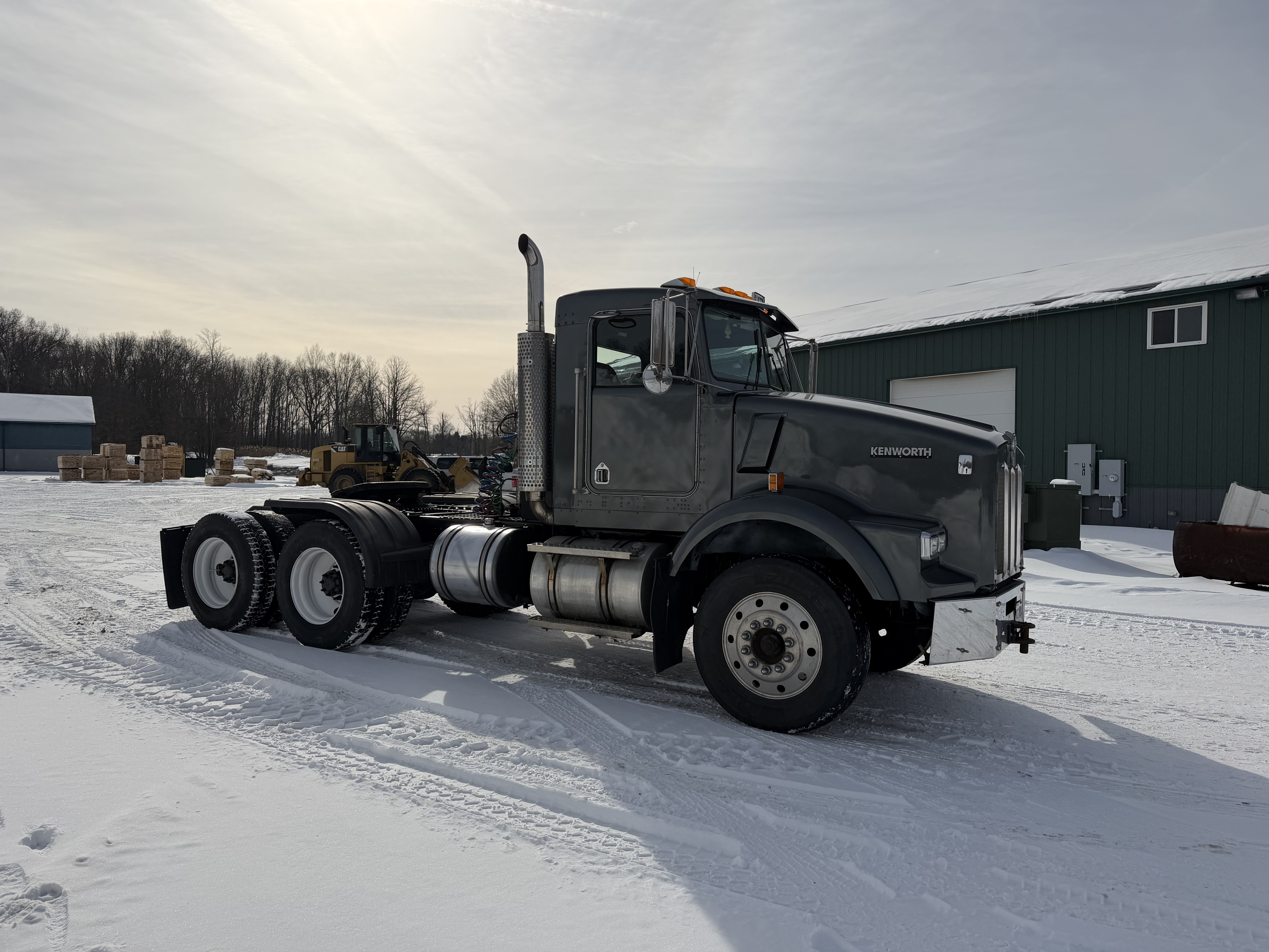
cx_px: 634
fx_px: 880
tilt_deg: +0.4
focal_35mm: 24
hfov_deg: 71.6
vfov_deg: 56.8
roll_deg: -0.6
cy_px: 476
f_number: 1.78
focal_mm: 6.76
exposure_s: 1/22727
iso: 80
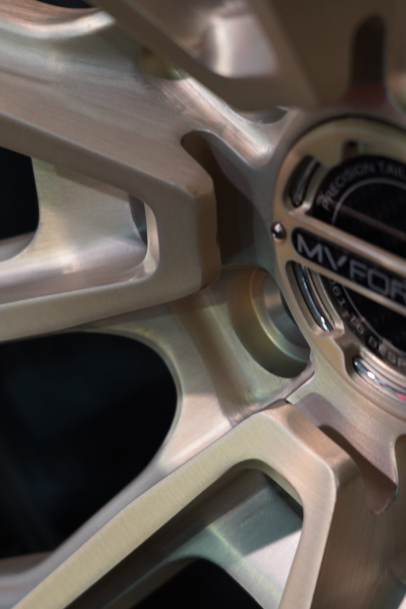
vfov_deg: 22.4
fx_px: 1540
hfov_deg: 15.0
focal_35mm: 91
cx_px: 213
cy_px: 304
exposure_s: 1/13
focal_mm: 60
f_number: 5.6
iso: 1250
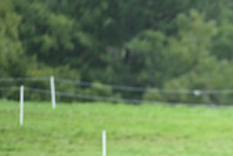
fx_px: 5772
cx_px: 394
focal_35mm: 891
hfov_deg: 2.3
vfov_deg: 1.5
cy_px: 212
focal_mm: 260
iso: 900
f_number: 5
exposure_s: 1/1600
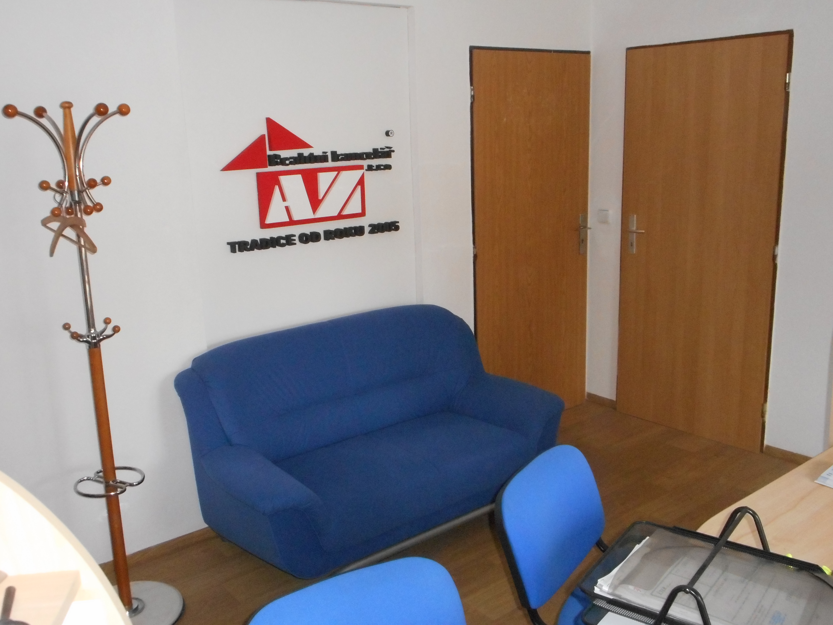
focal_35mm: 34
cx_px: 416
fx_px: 818
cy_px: 312
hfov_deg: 54.0
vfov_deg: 41.8
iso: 720
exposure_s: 1/30
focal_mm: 6
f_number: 4.2
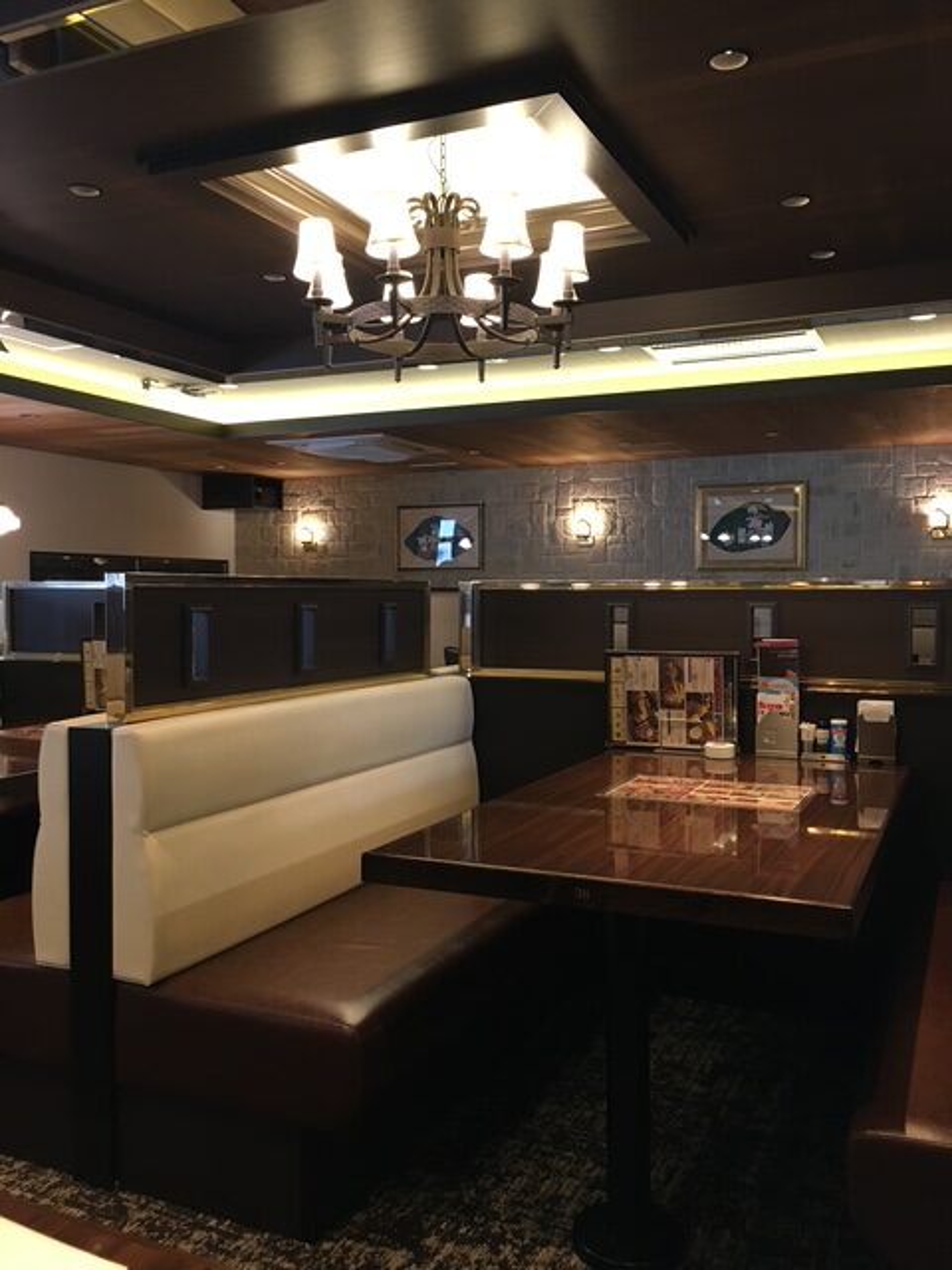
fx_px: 1063
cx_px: 476
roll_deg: -0.8
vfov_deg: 61.7
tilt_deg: -1.3
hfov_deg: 48.2
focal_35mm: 29
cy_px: 635
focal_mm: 4.15
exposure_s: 1/30
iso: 125
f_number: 2.2
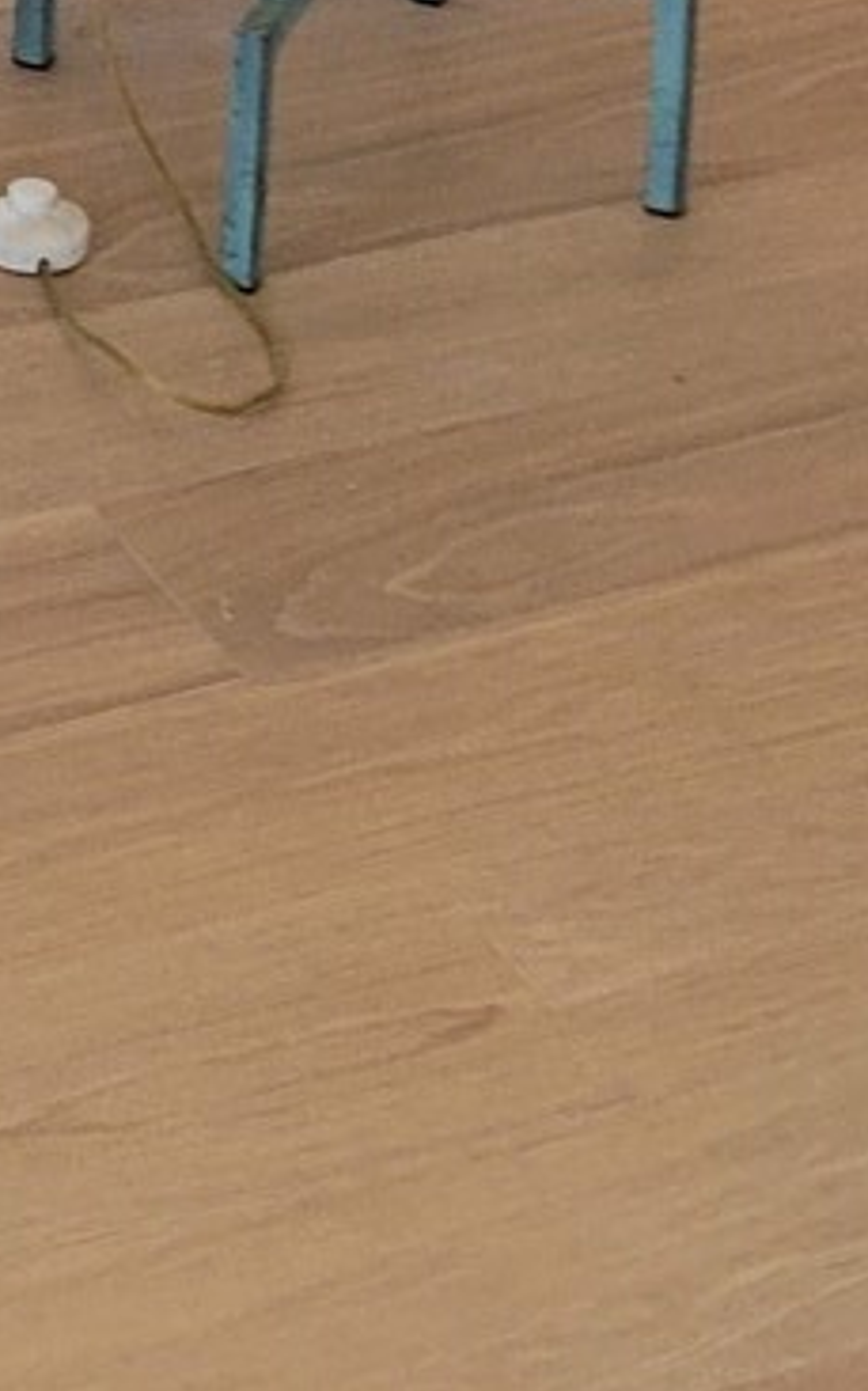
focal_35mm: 154
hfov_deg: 8.3
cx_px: -519
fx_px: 5836
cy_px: -1543
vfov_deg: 11.9
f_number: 1.8
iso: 160
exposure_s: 1/120
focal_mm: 5.4
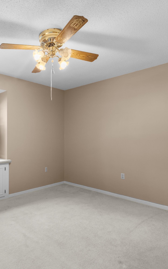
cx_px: 25
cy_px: 135
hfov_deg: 48.8
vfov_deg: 77.2
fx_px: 169
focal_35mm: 23
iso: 320
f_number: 8
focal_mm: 10
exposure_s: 1/1.67
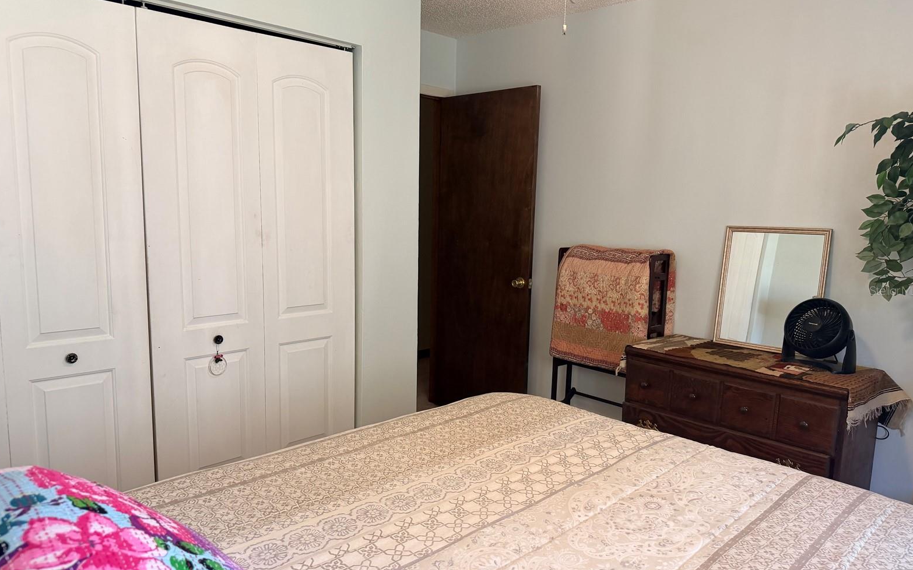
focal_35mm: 26
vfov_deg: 47.6
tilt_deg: -8.8
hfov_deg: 70.4
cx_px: 458
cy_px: 290
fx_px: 647
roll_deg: -1.2
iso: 250
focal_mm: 6.76
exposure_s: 1/60
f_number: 1.78
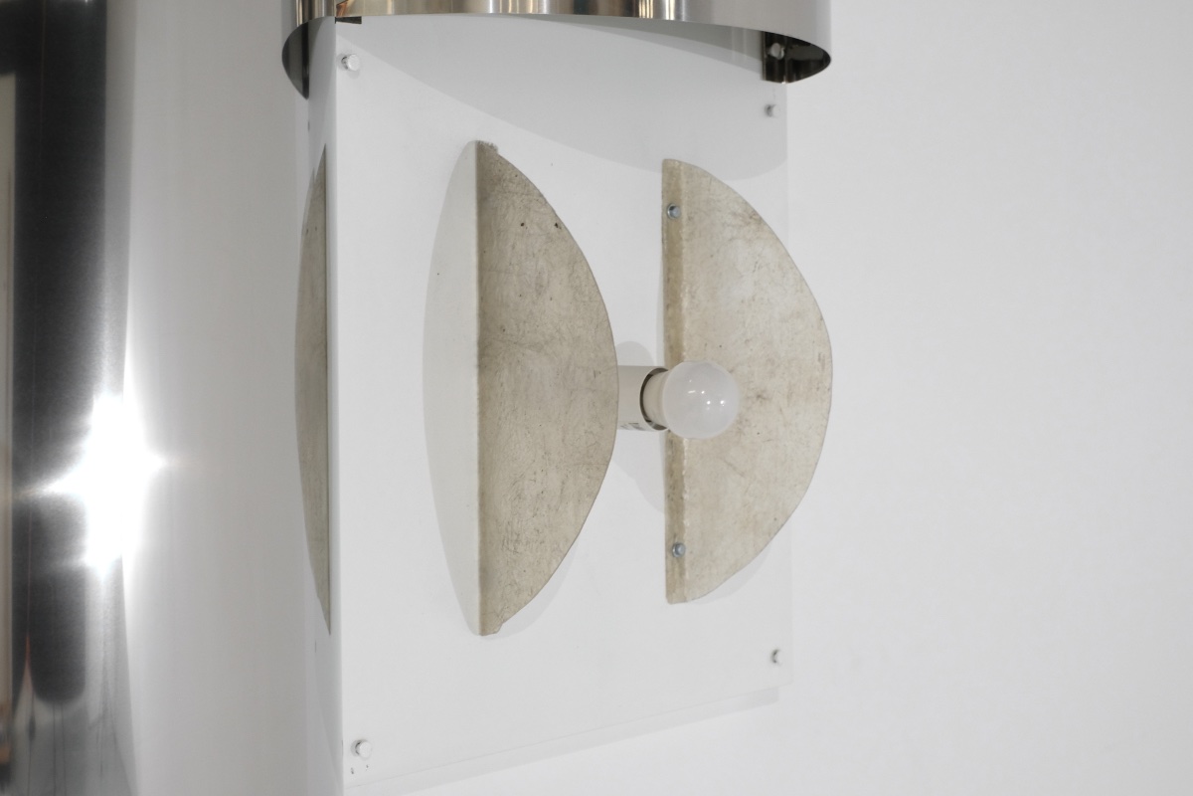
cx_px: 596
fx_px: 1756
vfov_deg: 25.5
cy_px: 398
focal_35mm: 53
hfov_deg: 37.5
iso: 800
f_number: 7.1
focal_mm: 35
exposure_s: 1/56
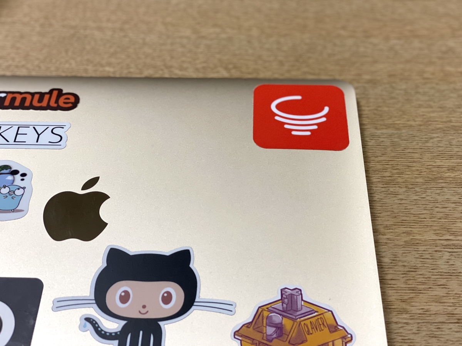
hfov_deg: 36.8
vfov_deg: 28.0
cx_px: 231
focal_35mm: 52
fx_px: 694
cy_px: 173
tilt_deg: -51.7
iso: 200
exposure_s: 1/100
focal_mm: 6
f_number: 2
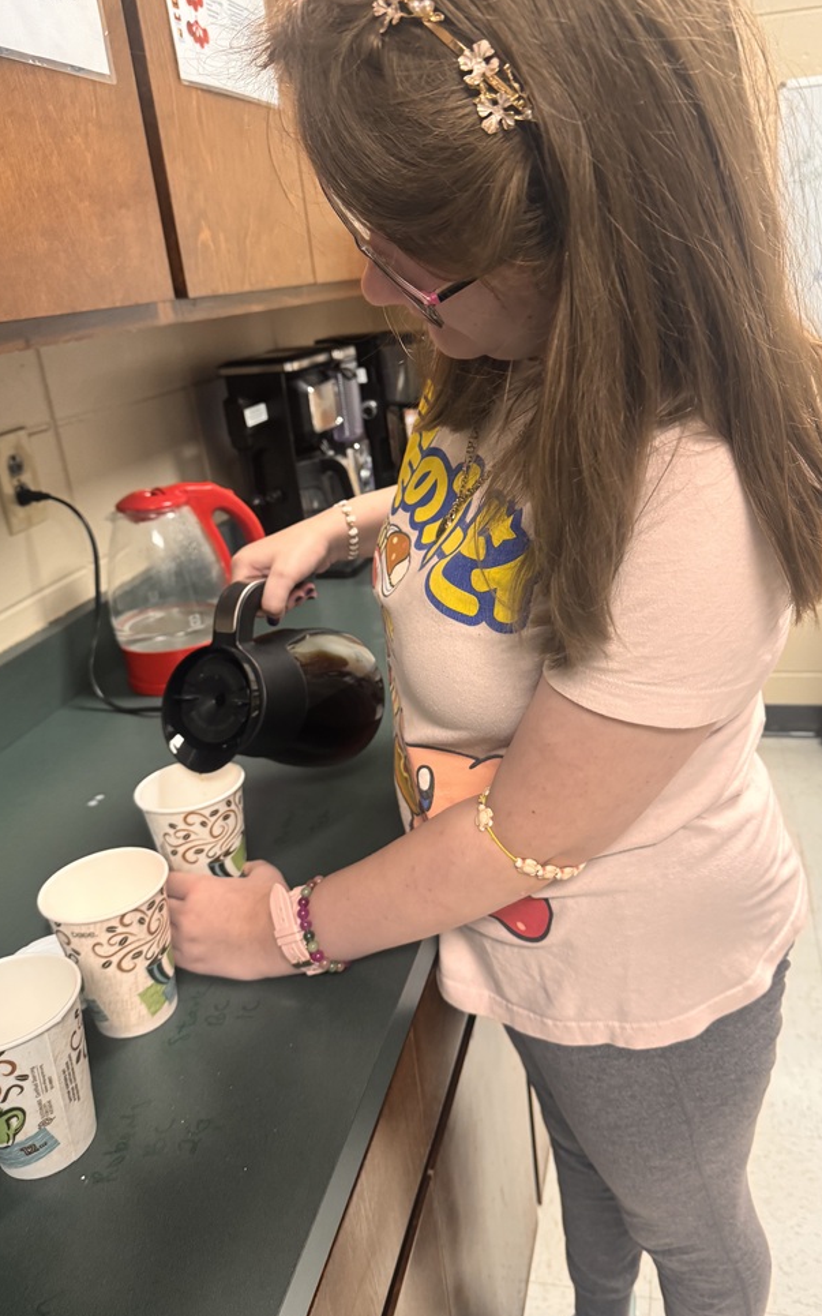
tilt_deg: -21.4
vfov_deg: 68.4
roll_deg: +5.7
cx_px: 461
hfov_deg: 45.9
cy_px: 638
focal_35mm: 27
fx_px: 968
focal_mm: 6.76
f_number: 1.78
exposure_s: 1/60
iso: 250
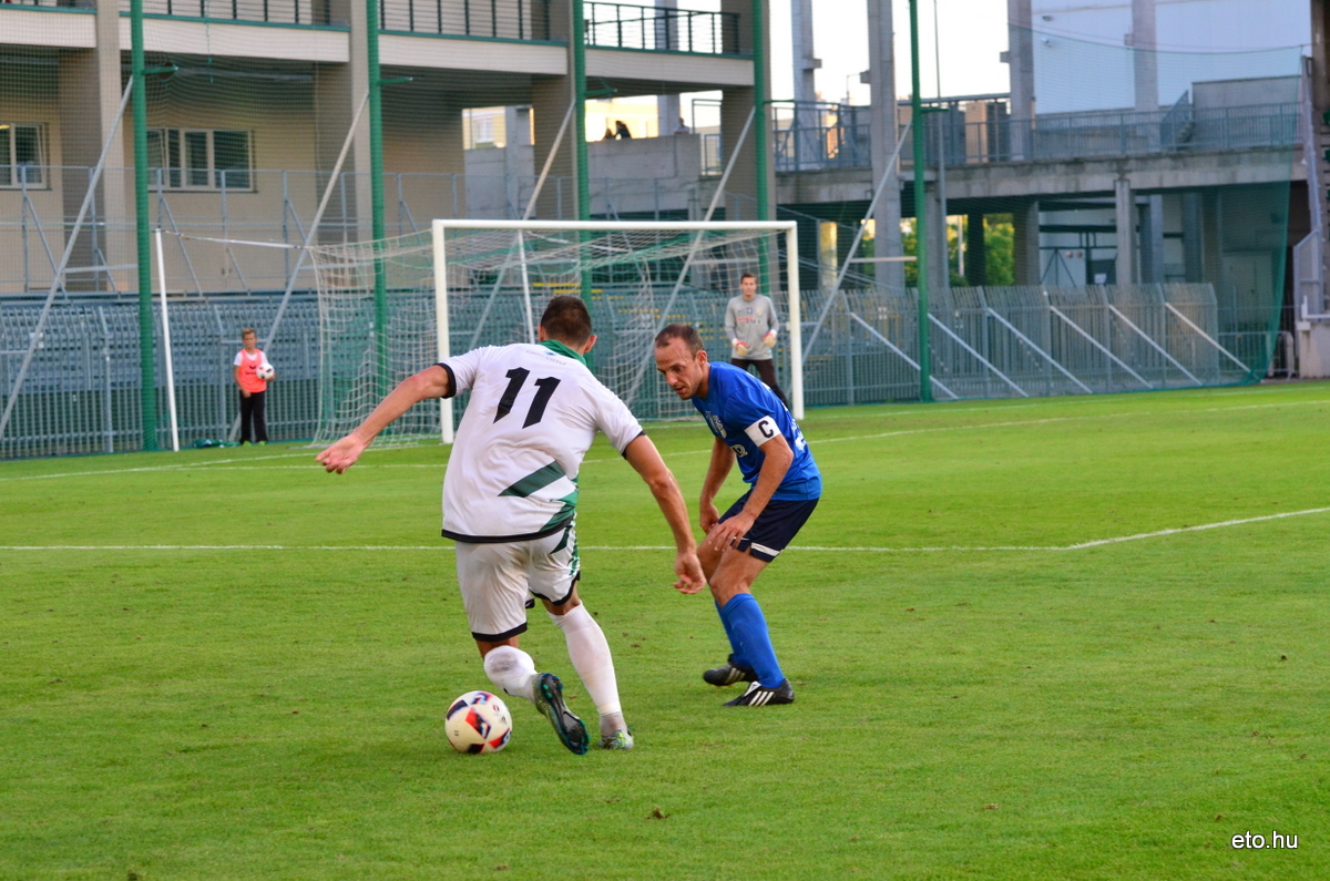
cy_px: 440
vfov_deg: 13.0
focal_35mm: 105
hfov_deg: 19.5
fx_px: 3871
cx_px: 665
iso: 1250
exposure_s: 1/400
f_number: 5.6
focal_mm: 70
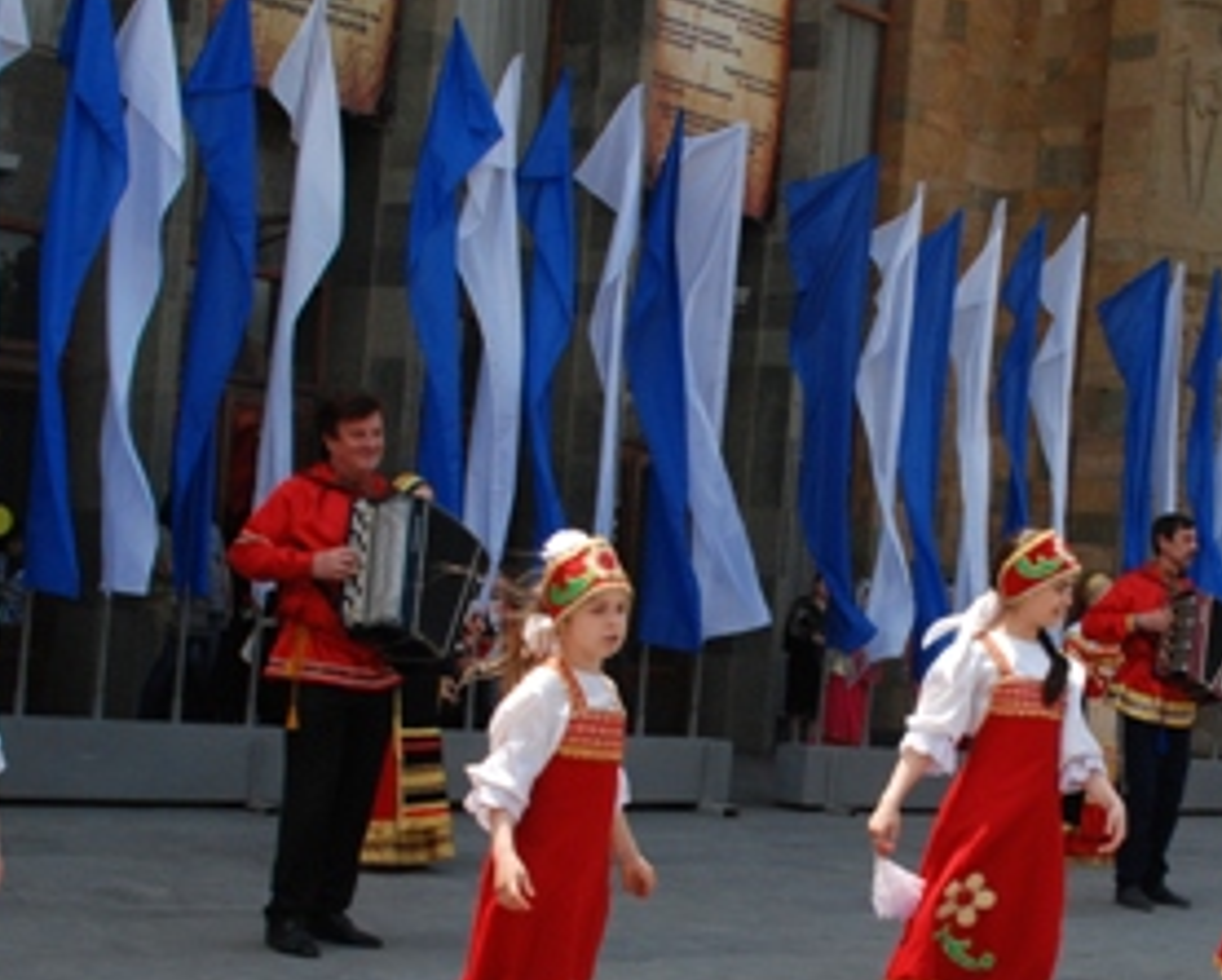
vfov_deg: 23.3
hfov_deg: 28.8
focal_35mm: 65
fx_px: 2352
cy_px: 711
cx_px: 860
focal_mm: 20
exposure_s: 1/320
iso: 400
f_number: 9
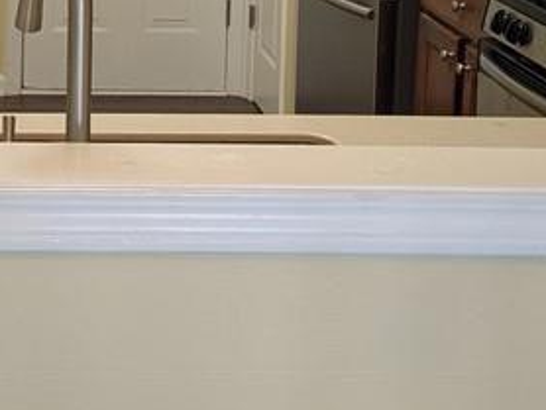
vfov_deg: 15.9
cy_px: -131
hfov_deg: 21.4
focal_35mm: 88
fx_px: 1389
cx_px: -7
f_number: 1.85
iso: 45
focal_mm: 6.81
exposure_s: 1/24
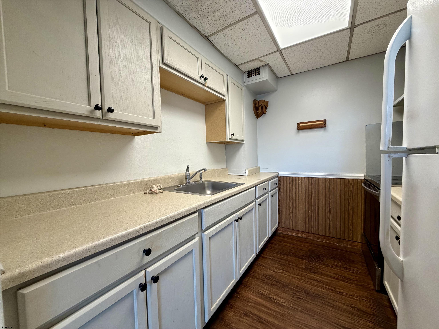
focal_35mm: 14
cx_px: 220
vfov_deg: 85.7
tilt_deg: -1.5
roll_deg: +1.2
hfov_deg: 102.1
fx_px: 178
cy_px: 164
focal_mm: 2.22
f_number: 2.2
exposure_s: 1/120
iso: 200
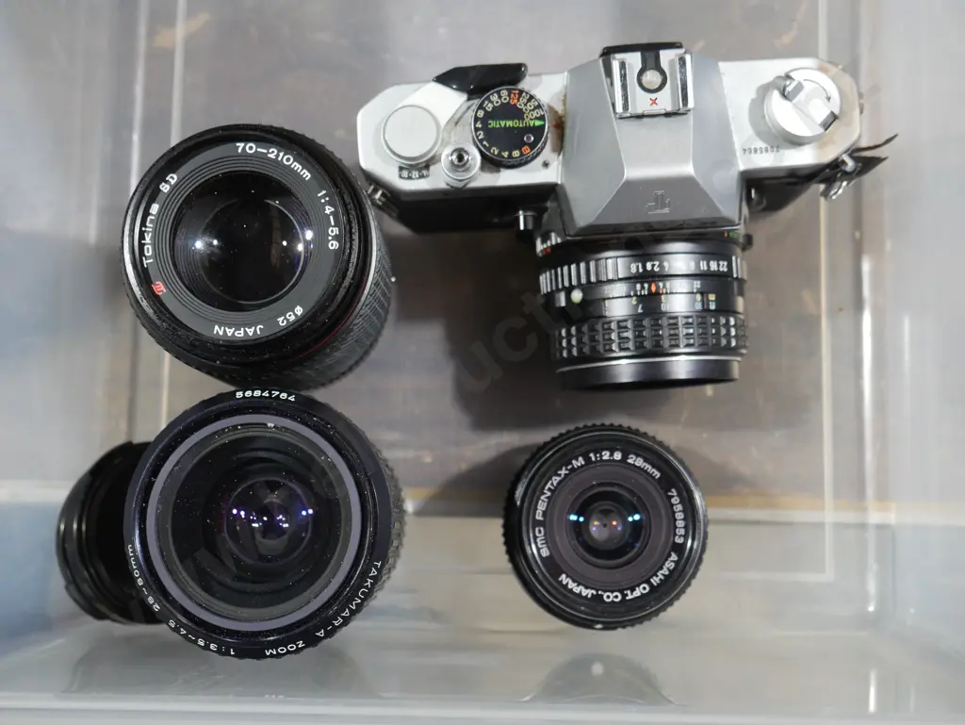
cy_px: 362
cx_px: 482
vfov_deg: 32.9
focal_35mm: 44
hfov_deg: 42.9
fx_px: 1227
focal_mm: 22
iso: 800
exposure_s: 1/60
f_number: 4.7
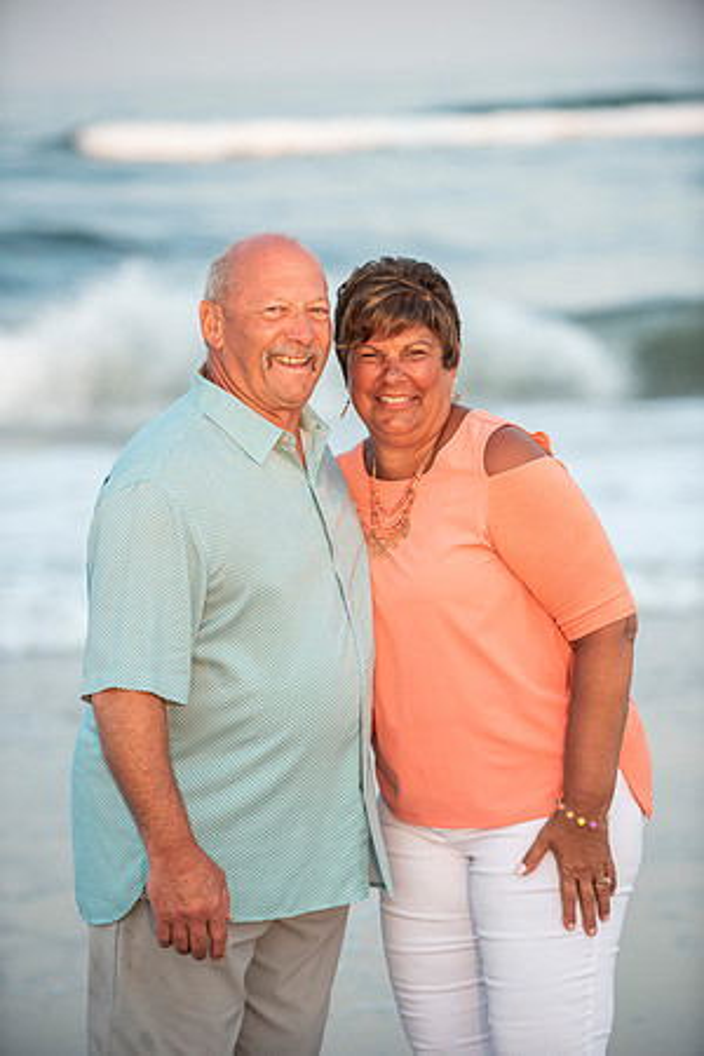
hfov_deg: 9.1
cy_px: 528
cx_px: 352
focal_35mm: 150
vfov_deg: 13.7
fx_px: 4400
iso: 800
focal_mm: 150
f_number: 3.5
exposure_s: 1/1250
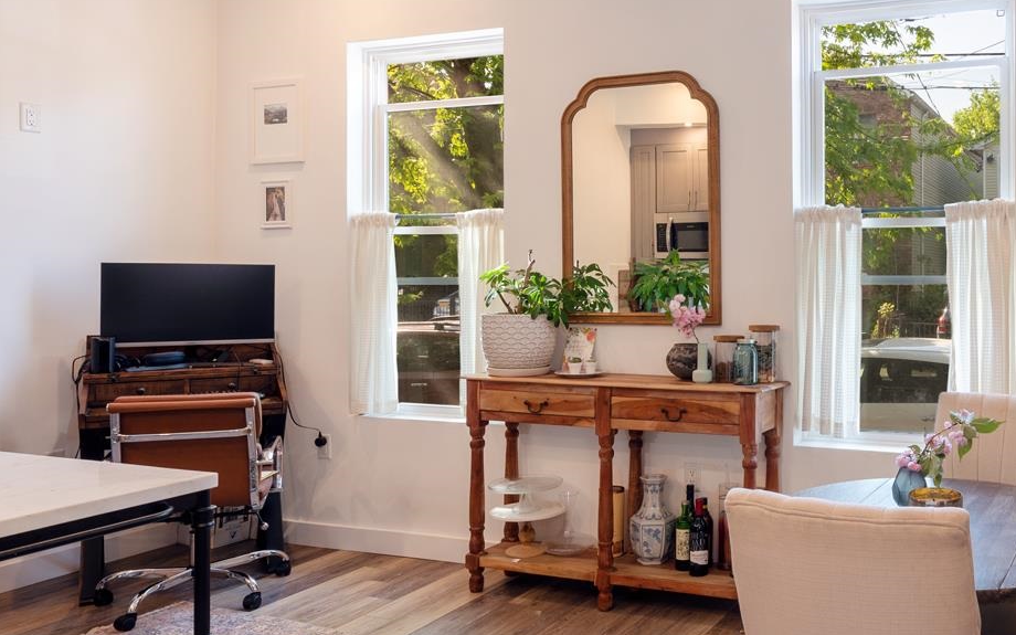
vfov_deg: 40.5
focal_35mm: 31
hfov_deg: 56.1
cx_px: 837
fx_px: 858
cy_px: 268
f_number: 6.3
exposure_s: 1/3
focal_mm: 14
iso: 100
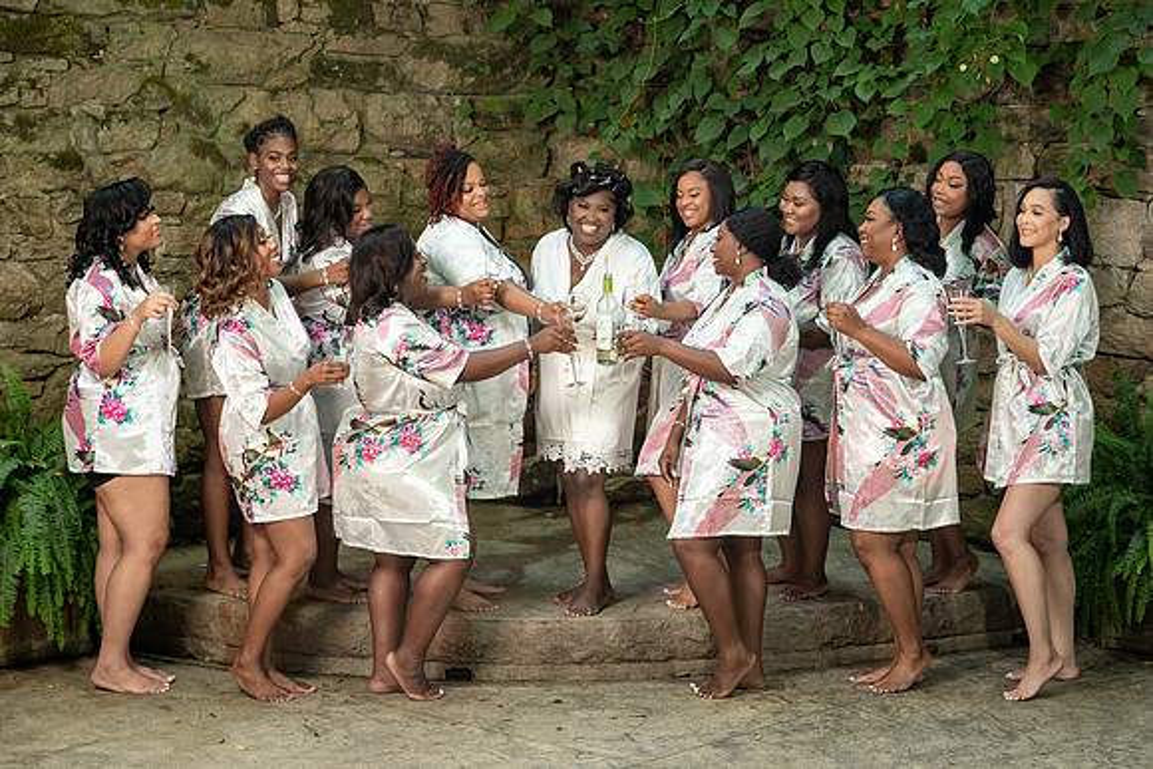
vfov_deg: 18.2
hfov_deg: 27.0
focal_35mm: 75
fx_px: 2403
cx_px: 576
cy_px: 384
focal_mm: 75
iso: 400
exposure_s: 1/200
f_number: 4
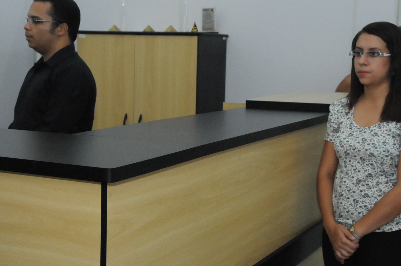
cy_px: 109
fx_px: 701
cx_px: 209
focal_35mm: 63
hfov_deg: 31.9
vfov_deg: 21.5
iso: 3200
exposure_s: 1/250
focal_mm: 34
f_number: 7.1
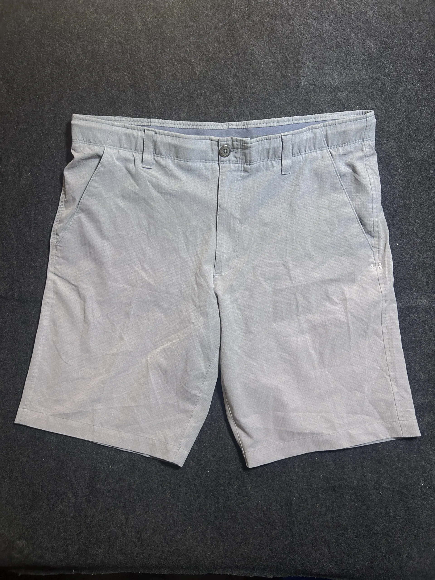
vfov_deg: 67.3
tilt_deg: -71.5
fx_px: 436
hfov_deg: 53.1
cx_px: 218
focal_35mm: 26
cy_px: 290
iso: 200
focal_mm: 5.7
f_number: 1.5
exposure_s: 1/60
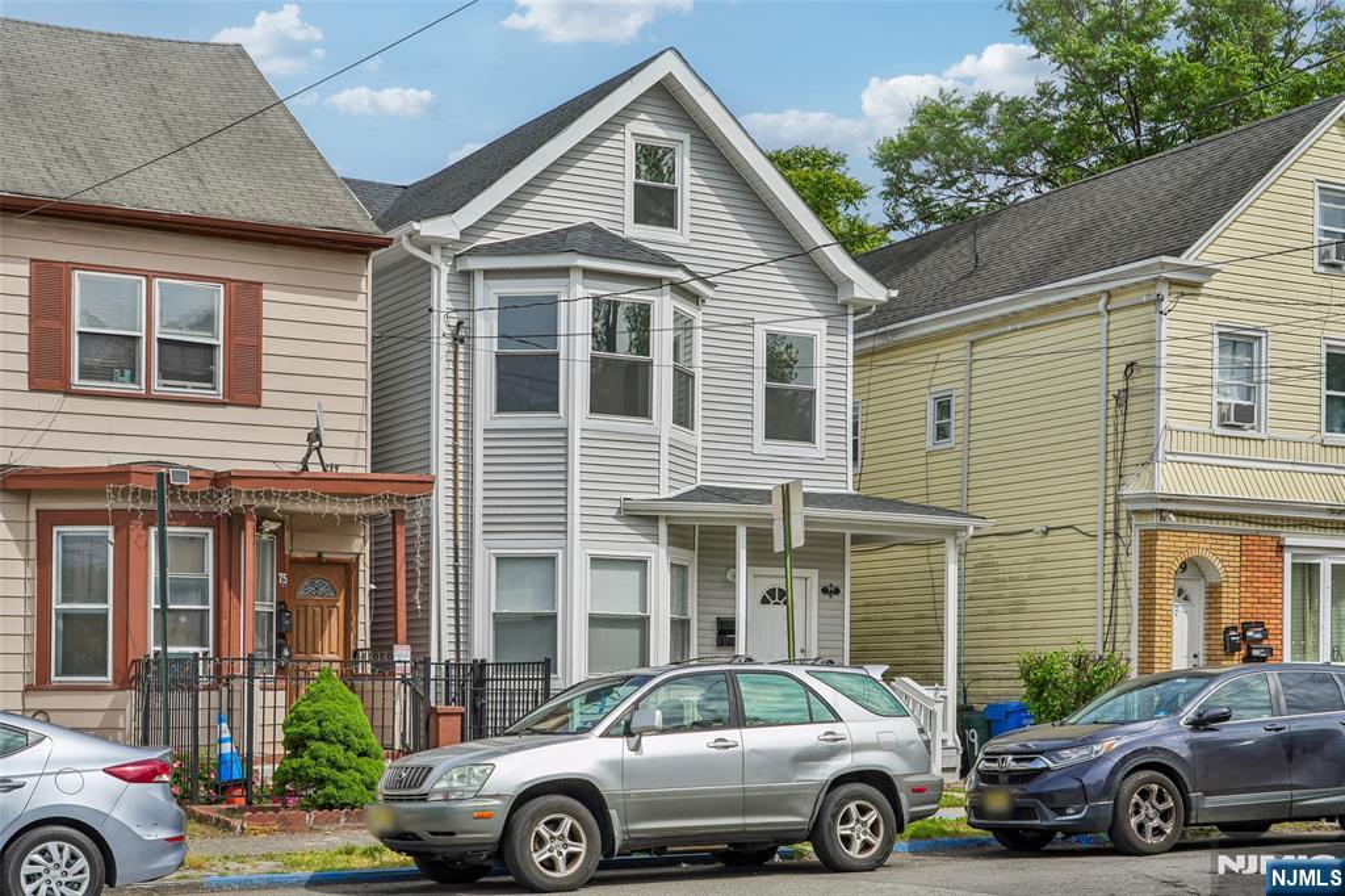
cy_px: 448
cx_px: 672
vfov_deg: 26.0
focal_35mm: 52
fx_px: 1942
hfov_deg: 38.2
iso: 125
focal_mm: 52
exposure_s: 1/800
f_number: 8
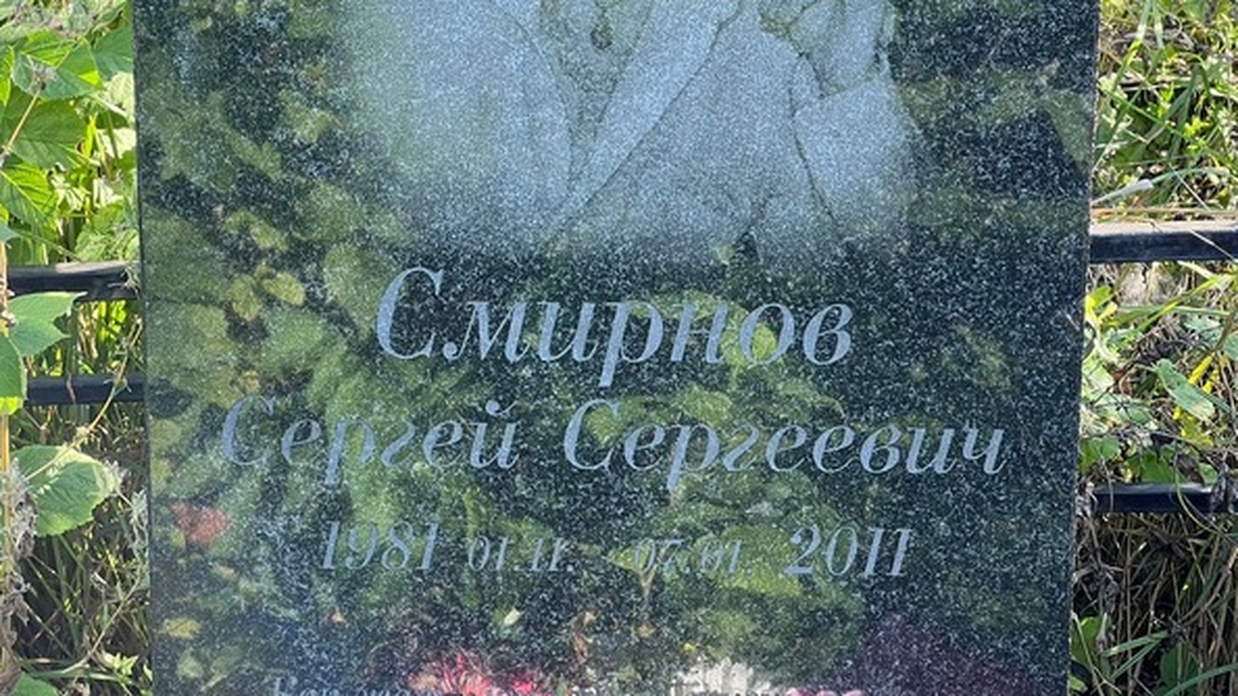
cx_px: 657
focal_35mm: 113
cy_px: 96
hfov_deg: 18.9
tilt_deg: -19.9
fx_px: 3709
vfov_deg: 10.7
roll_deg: +0.8
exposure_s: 1/99
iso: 50
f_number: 2.8
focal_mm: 9
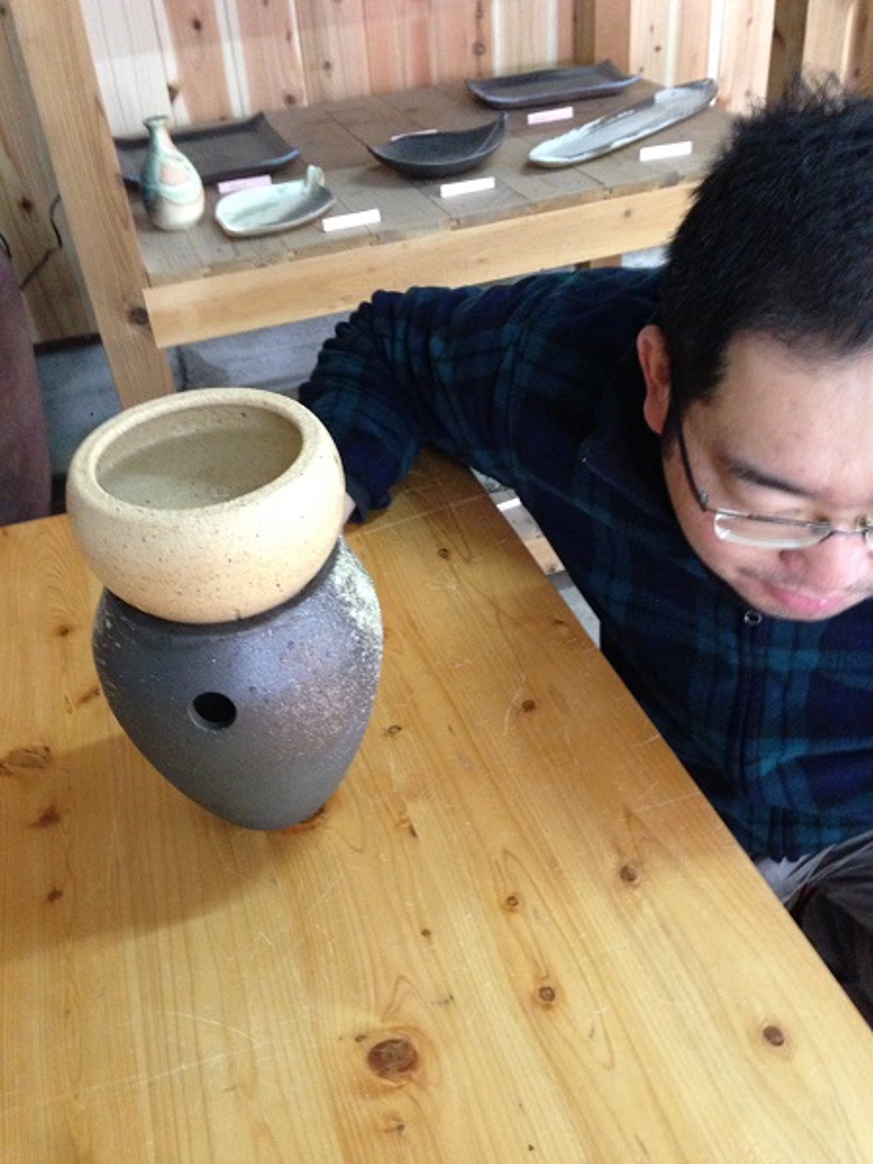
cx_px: 436
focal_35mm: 33
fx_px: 1110
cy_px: 582
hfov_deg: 42.9
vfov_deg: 55.4
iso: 400
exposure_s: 1/20
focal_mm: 4.12
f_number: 2.4
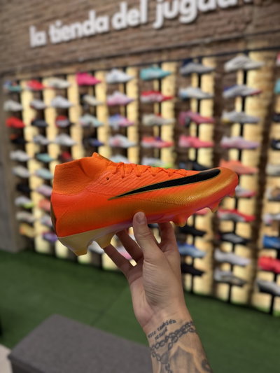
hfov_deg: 56.8
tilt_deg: -13.1
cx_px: 140
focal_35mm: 24
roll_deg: +0.6
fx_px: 259
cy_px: 186
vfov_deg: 71.6
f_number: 1.78
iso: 160
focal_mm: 6.76
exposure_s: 1/100
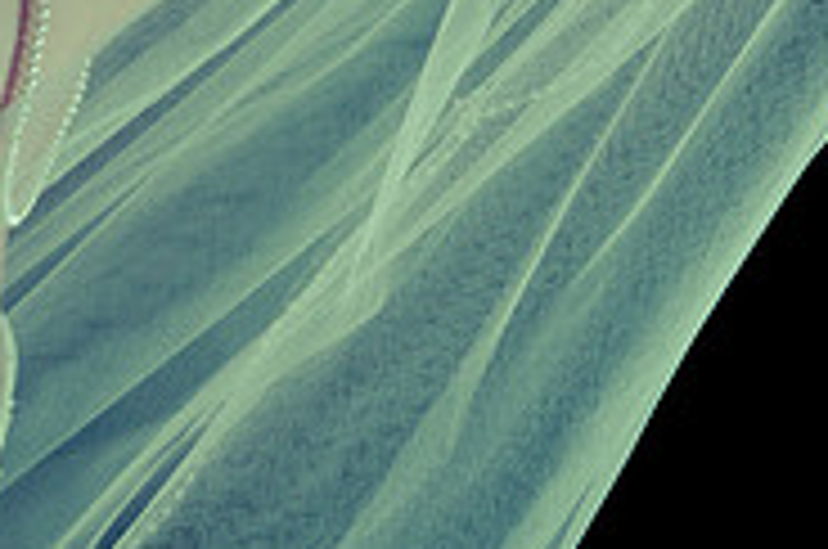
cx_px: 238
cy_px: -218
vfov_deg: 5.5
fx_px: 5648
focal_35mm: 246
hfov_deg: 8.4
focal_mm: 52
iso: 100
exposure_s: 1/160
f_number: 5.6
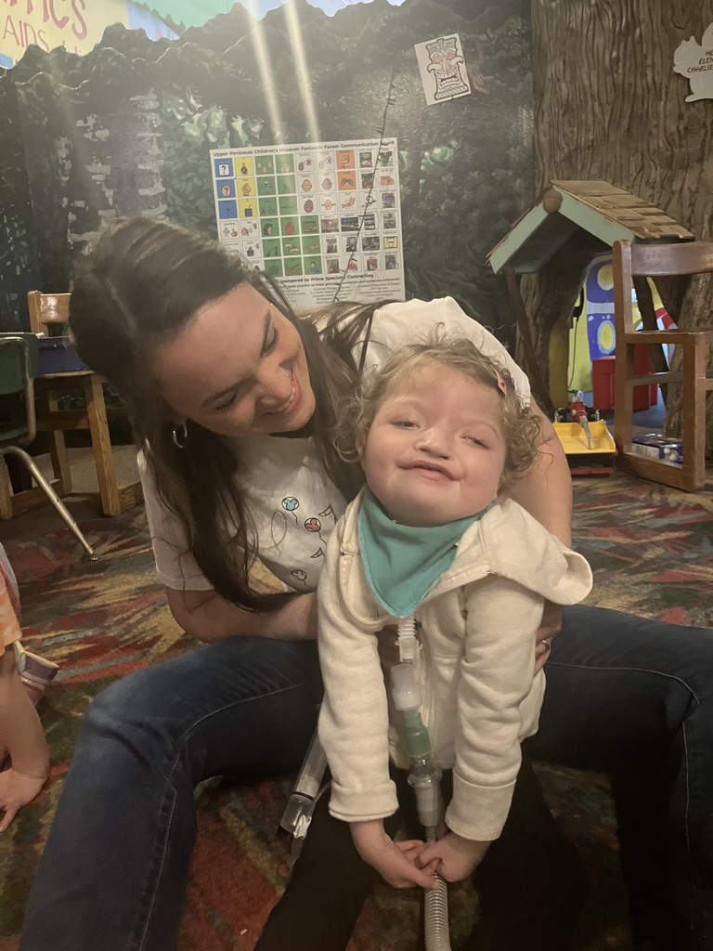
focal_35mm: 28
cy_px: 476
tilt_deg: -10.3
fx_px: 769
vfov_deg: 63.4
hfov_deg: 49.7
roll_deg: +3.8
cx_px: 356
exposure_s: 1/24
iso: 640
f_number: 1.8
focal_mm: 3.99
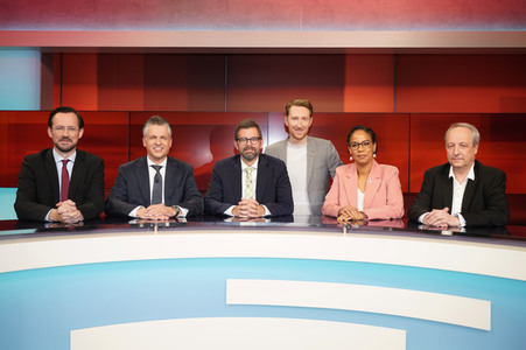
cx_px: 263
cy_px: 175
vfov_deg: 39.9
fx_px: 482
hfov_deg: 57.3
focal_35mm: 33
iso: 2000
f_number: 5
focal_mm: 33
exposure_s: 1/125
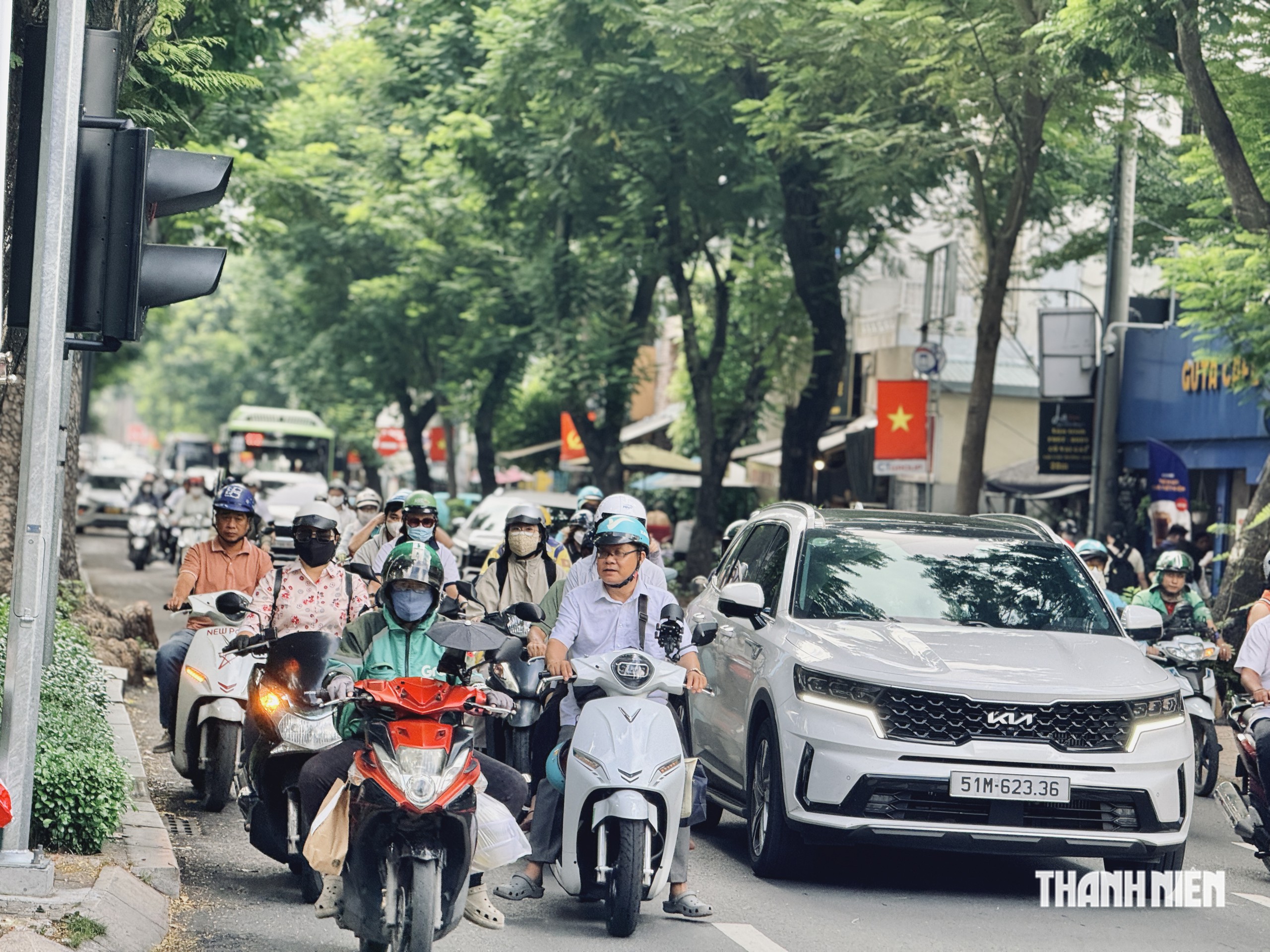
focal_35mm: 120
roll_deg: -3.6
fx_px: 4403
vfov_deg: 12.3
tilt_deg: +0.7
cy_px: 476
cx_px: 635
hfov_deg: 16.4
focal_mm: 15.66
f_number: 2.8
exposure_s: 1/108
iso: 64
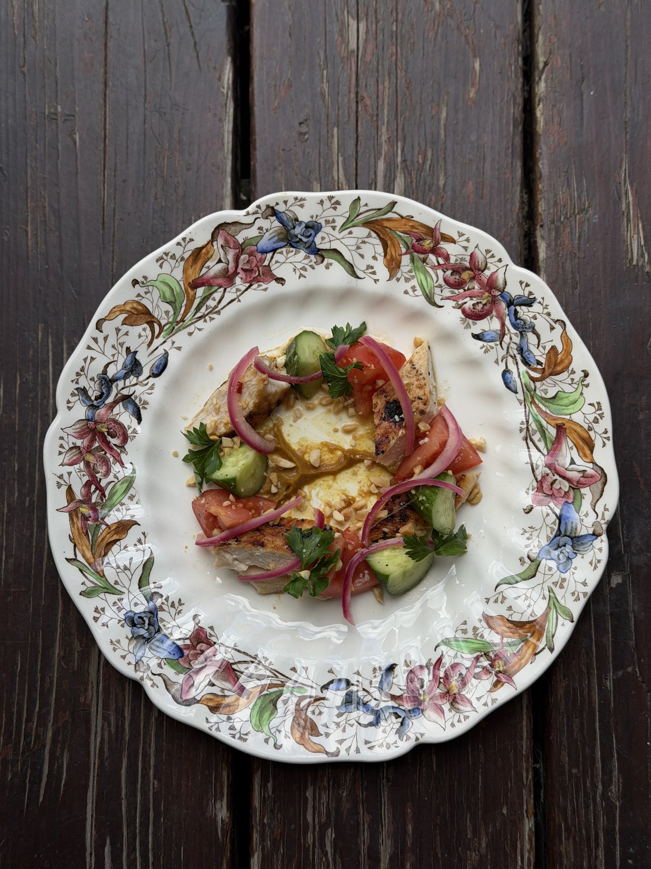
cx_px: 326
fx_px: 1204
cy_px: 434
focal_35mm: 48
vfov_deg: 39.7
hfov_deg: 30.3
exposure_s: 1/1715
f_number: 1.78
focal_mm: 6.76
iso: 64
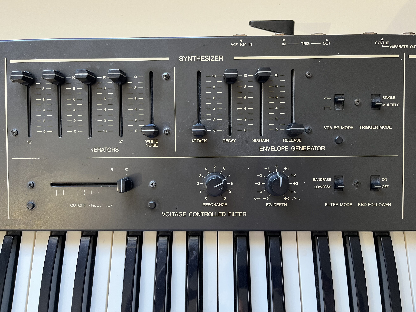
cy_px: 156
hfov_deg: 67.3
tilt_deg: -74.5
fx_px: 312
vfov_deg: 53.1
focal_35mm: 26
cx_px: 208
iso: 160
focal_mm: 5.1
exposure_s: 1/60
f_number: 1.6
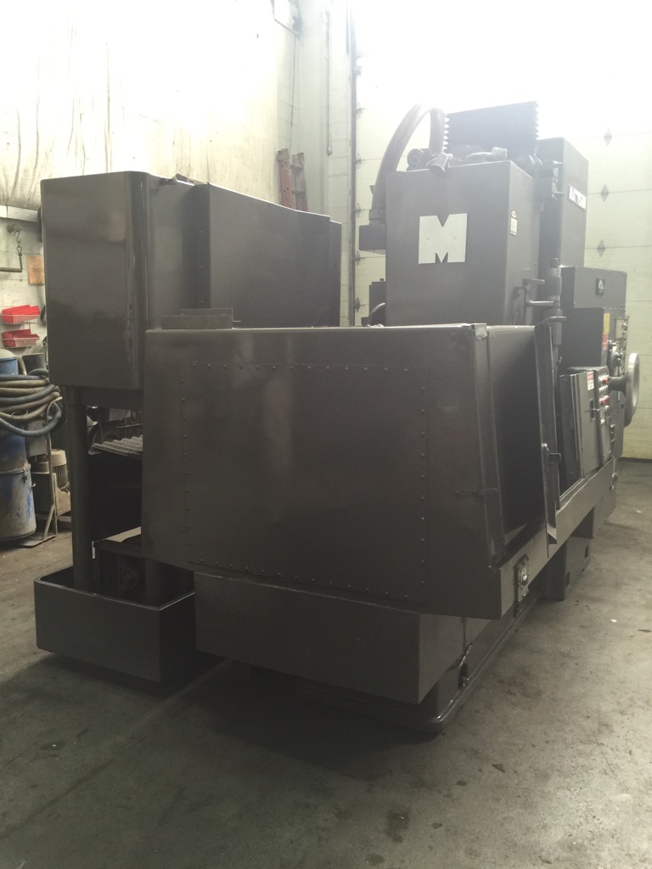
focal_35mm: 29
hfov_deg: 48.2
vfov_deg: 61.7
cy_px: 434
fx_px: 728
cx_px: 326
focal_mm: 4.15
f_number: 2.2
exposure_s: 1/15
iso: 40
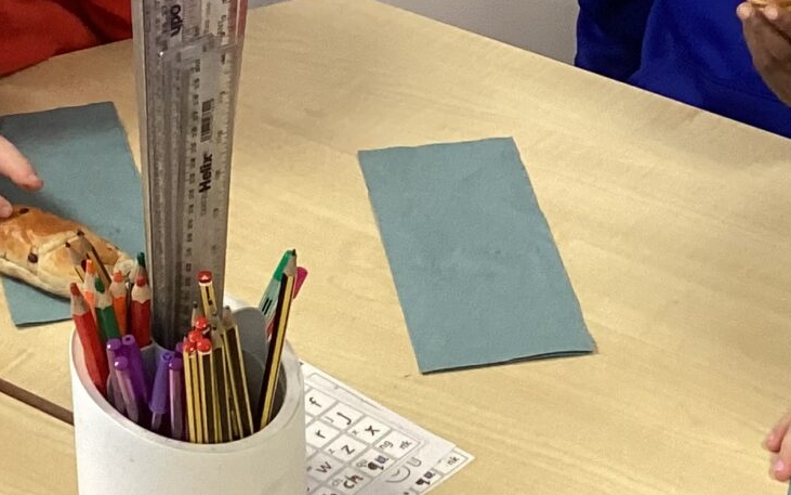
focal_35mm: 115
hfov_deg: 18.1
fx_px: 2479
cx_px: 434
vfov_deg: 11.4
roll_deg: +1.0
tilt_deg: -34.6
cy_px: 232
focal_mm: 3.3
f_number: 2.4
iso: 125
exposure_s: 1/50
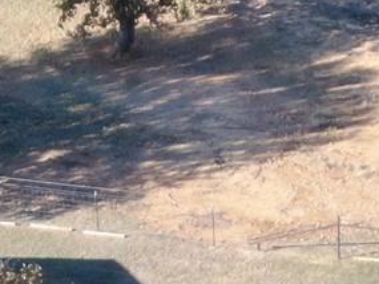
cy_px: 433
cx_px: 330
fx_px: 3779
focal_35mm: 345
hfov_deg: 5.7
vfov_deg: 4.3
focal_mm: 8.6
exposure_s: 1/200
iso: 100
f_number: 3.8
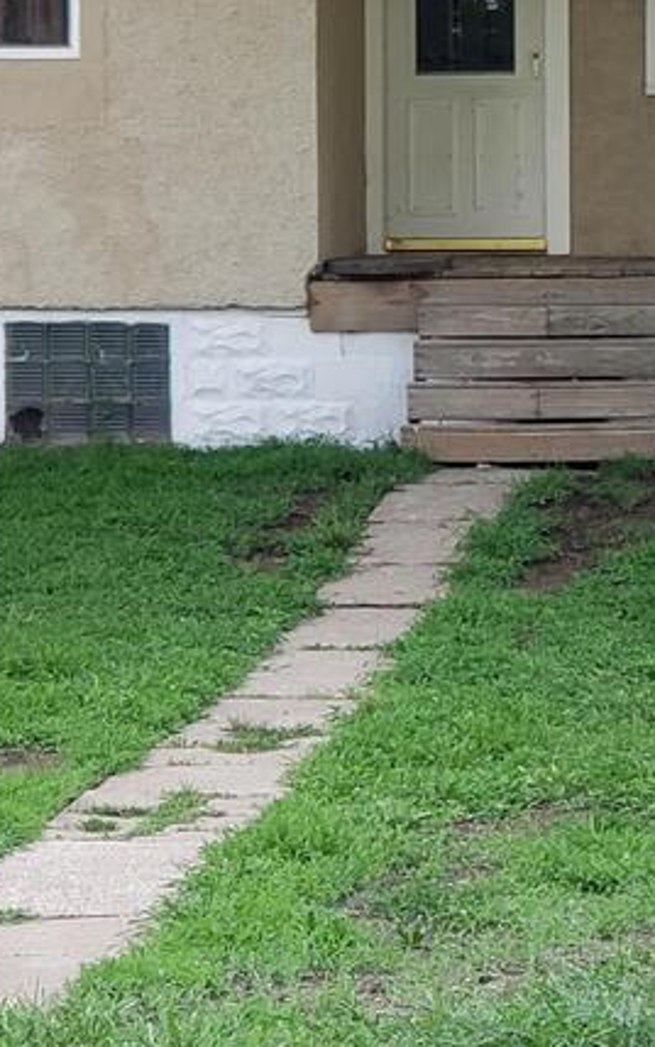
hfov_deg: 9.3
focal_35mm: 139
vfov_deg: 14.9
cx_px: 836
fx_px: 3965
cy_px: 125
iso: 40
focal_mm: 6
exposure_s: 1/120
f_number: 2.4
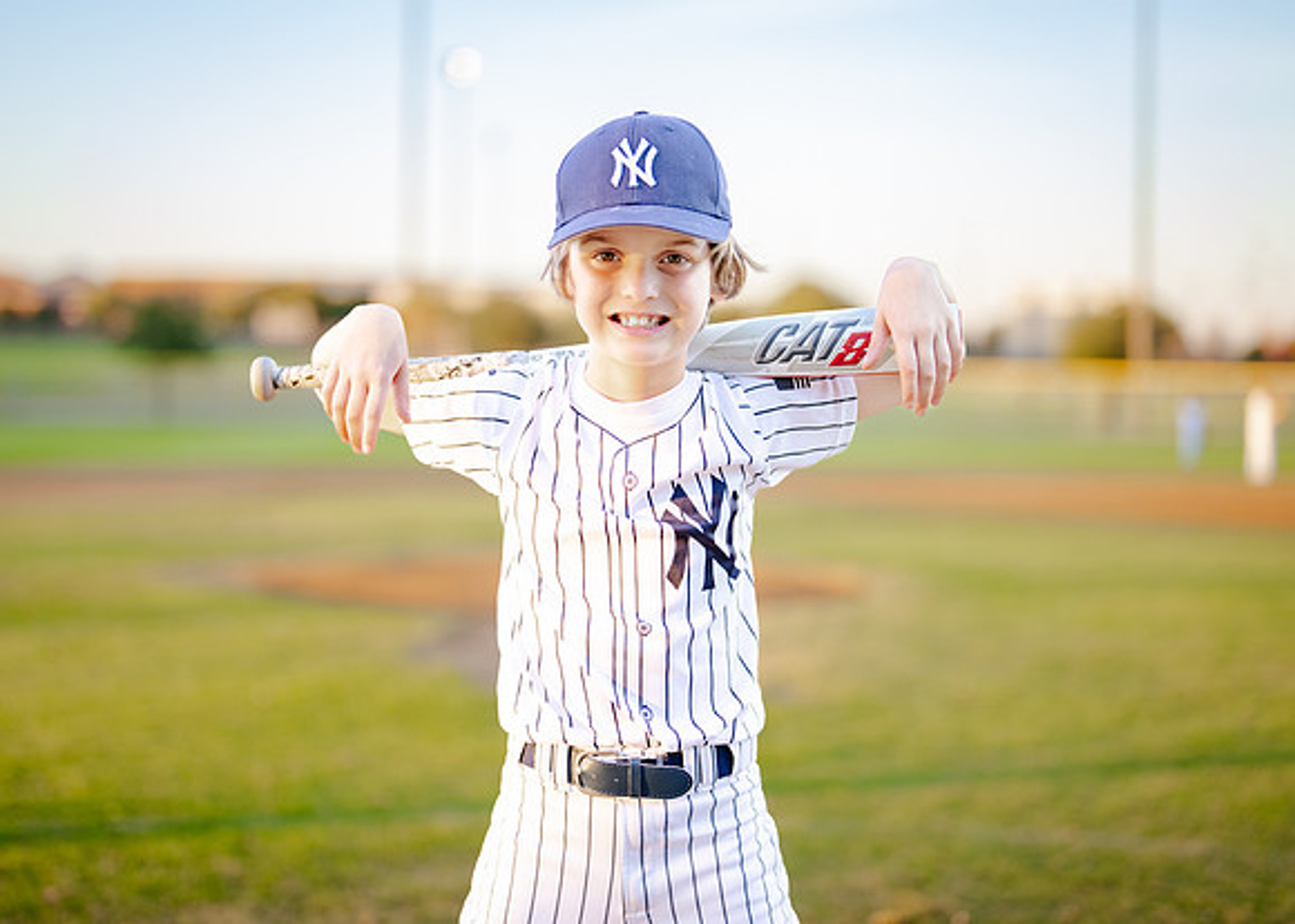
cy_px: 433
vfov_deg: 23.7
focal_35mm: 60
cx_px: 623
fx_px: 2198
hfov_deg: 32.8
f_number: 1.2
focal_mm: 50
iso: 250
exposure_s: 1/1250
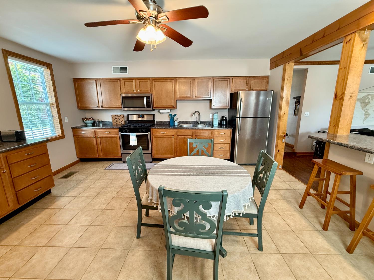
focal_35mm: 14
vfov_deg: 85.7
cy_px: 140
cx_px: 187
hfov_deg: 102.1
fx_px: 151
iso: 200
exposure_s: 1/60
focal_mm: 2.22
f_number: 2.2
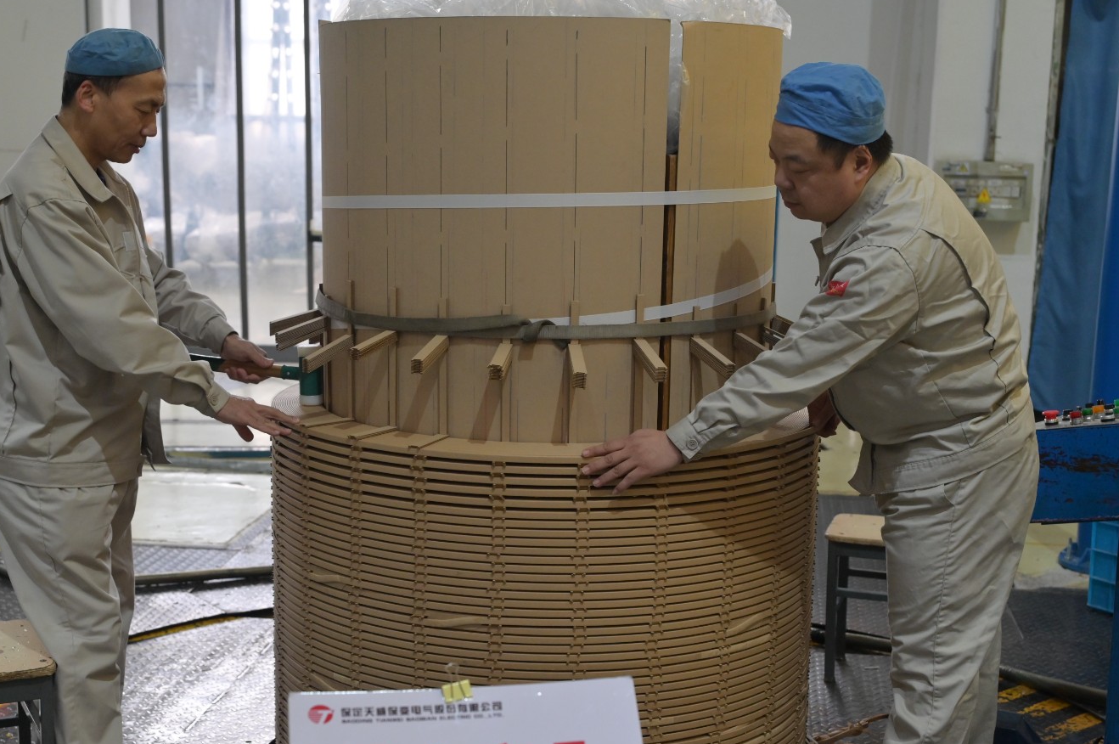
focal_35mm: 51
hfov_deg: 38.9
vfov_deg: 26.4
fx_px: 1584
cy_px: 445
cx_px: 492
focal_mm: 42
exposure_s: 1/50
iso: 2500
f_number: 4
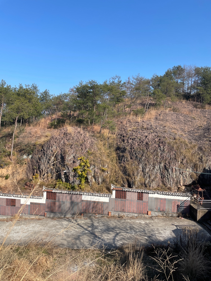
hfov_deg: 53.1
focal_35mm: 26
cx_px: 106
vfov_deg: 67.3
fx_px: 211
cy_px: 140
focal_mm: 4.2
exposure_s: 1/3125
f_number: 1.6
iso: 50
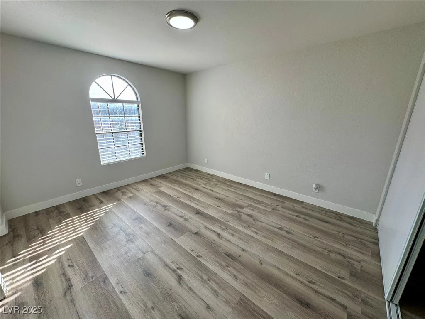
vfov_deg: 85.7
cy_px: 160
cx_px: 212
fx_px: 172
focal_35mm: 14
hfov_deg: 102.1
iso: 64
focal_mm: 2.22
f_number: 2.2
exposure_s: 1/120
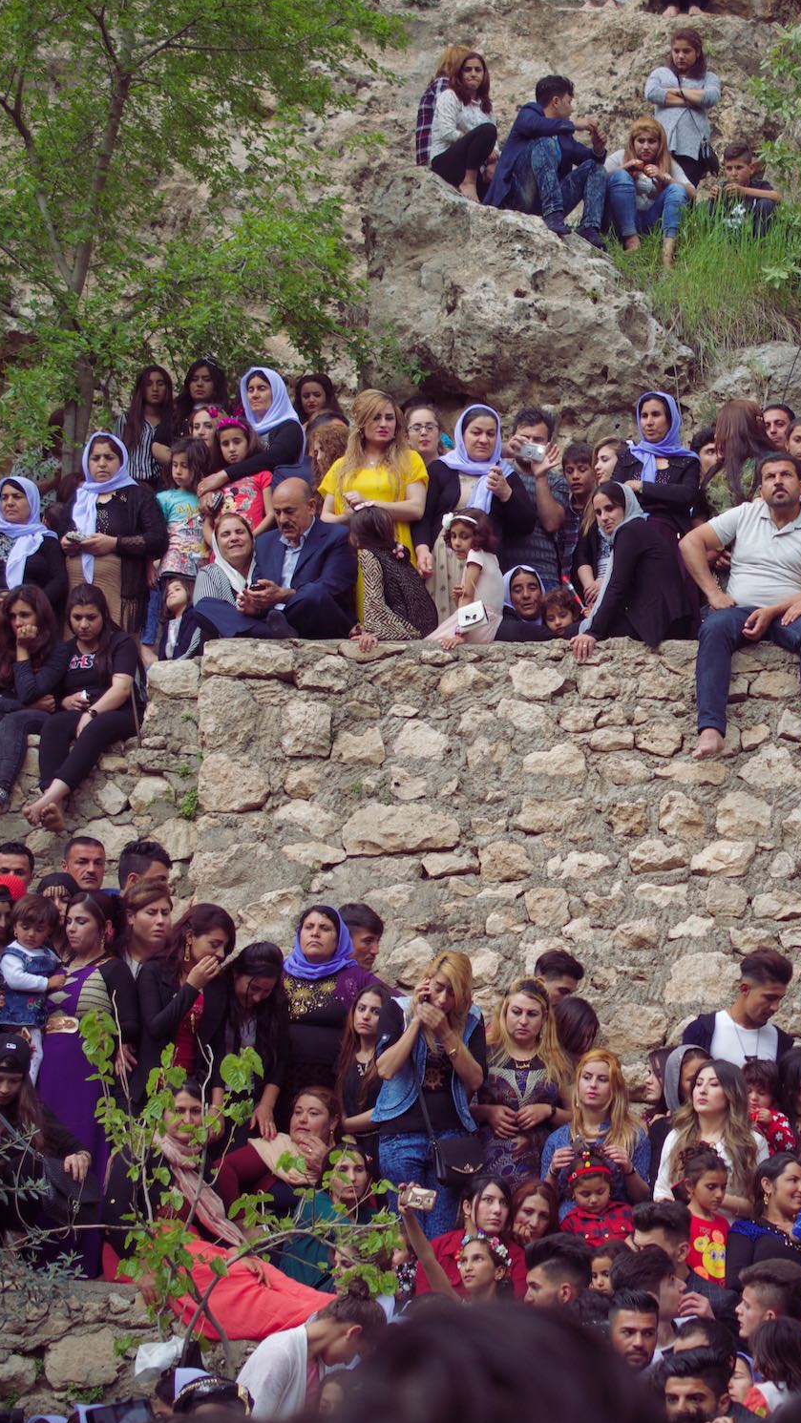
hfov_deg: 12.6
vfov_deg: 22.5
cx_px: 769
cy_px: 714
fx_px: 3586
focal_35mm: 95
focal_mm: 40
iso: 100
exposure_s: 1/125
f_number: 2.8
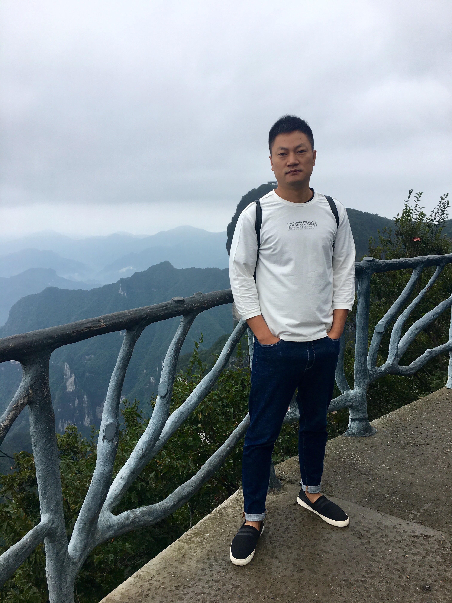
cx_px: 226
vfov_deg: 61.7
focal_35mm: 29
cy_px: 302
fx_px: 505
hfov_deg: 48.2
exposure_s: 1/349
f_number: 2.2
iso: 25
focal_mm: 4.15
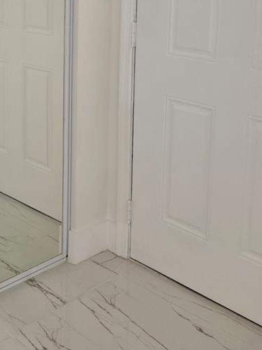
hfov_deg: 25.2
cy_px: 54
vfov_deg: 33.0
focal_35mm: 56
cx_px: 22
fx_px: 565
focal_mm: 6.3
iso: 160
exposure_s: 1/180
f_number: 1.7
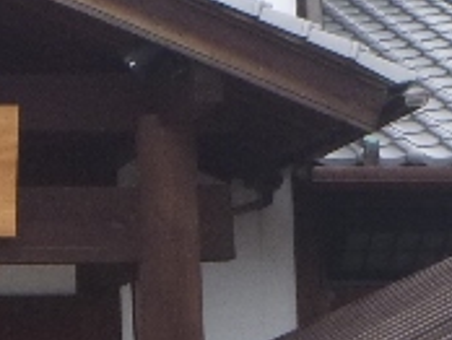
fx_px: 2380
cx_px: -143
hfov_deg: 10.6
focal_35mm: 182
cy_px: 236
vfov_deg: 8.2
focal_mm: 5.5
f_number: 4.2
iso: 100
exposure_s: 1/80
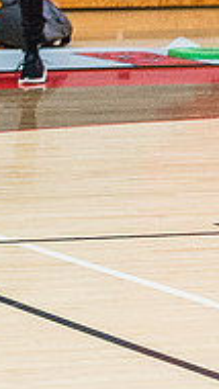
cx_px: -350
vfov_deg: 5.6
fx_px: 3950
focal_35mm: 383
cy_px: 39
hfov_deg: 3.1
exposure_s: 1/320
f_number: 4
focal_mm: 120
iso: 5000
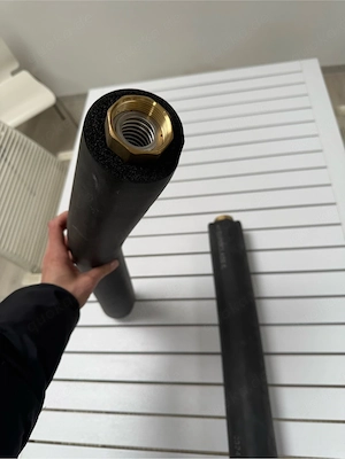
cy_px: 230
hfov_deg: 56.8
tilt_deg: -57.0
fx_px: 319
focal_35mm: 24
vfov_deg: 71.6
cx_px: 172
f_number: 1.78
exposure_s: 1/233
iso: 64
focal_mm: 6.76
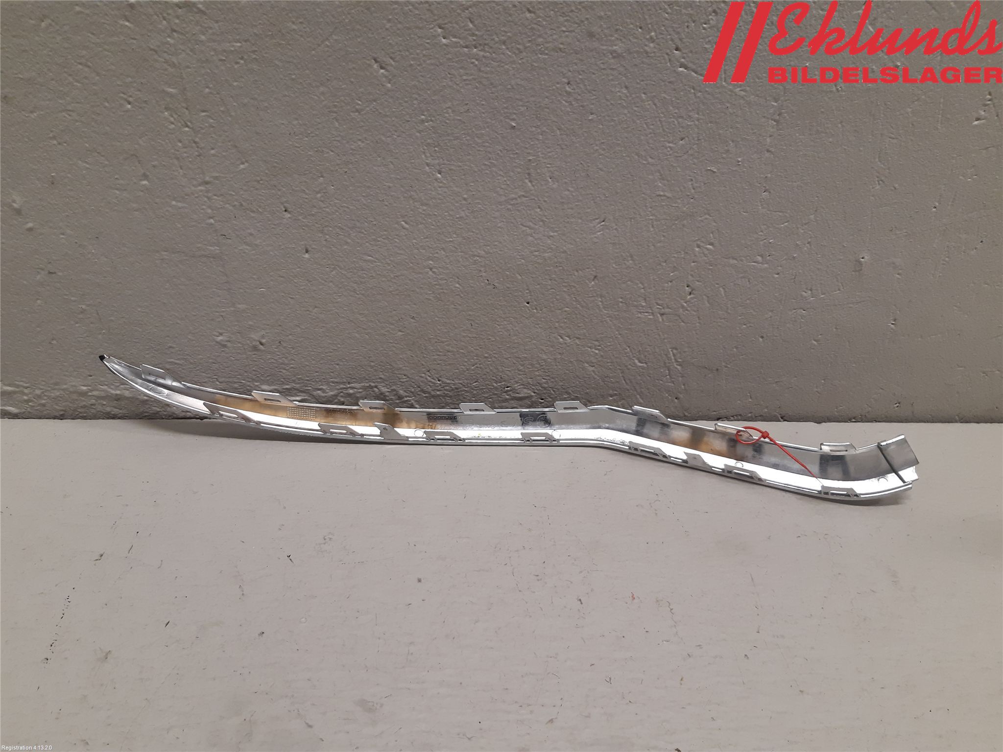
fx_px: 753
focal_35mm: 26
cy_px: 376
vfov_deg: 53.1
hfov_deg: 67.3
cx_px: 502
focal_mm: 3.93
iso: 100
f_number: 1.7
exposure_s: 1/50
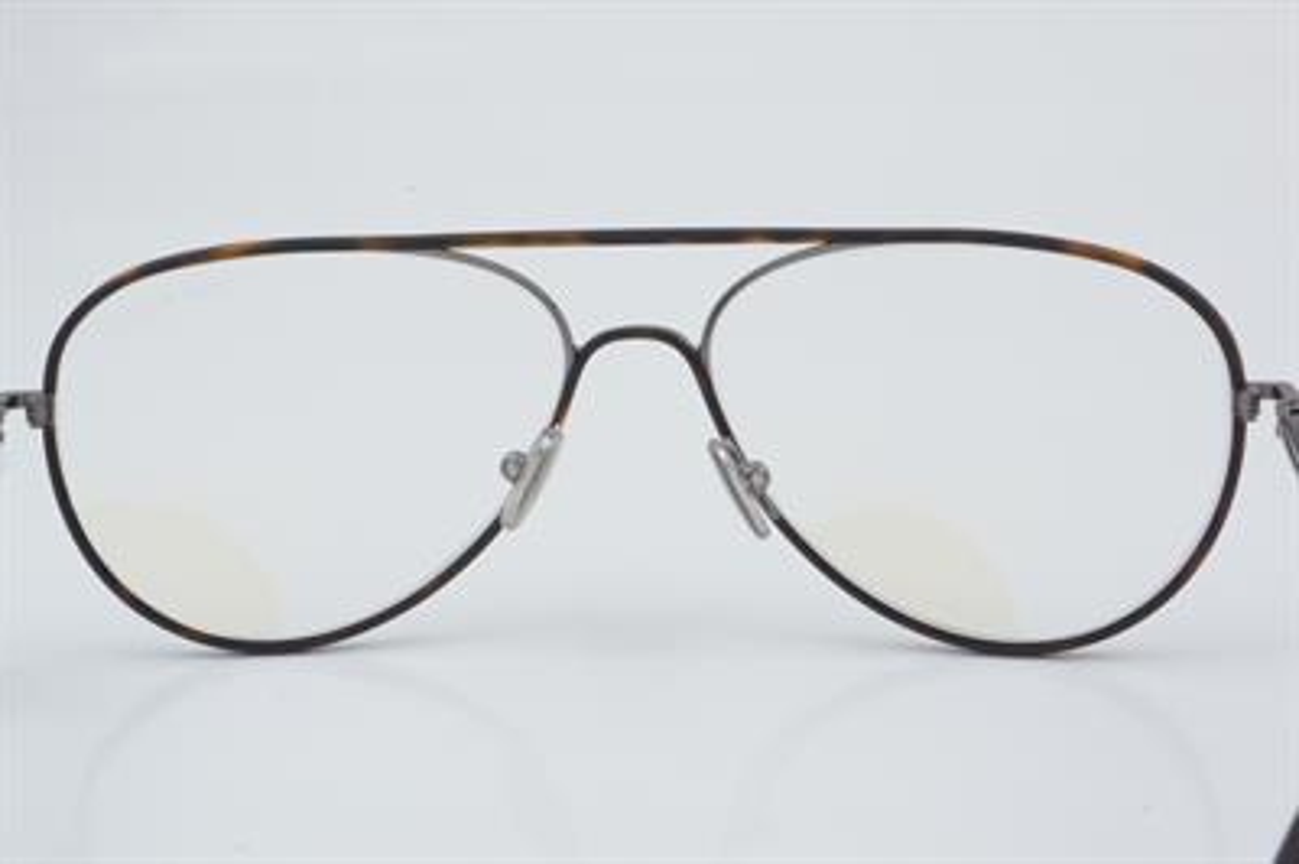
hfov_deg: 24.6
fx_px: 2974
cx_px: 650
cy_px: 432
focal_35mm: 82
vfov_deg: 16.5
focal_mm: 55
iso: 100
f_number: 32
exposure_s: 1/3
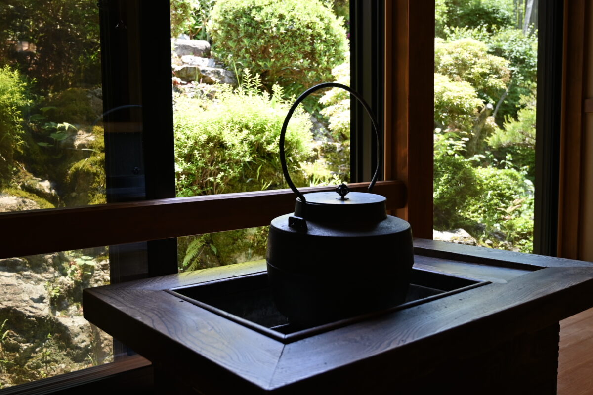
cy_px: 198
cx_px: 296
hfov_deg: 53.1
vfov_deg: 36.9
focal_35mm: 36
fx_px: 593
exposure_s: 1/640
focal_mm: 24
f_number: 4
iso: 800
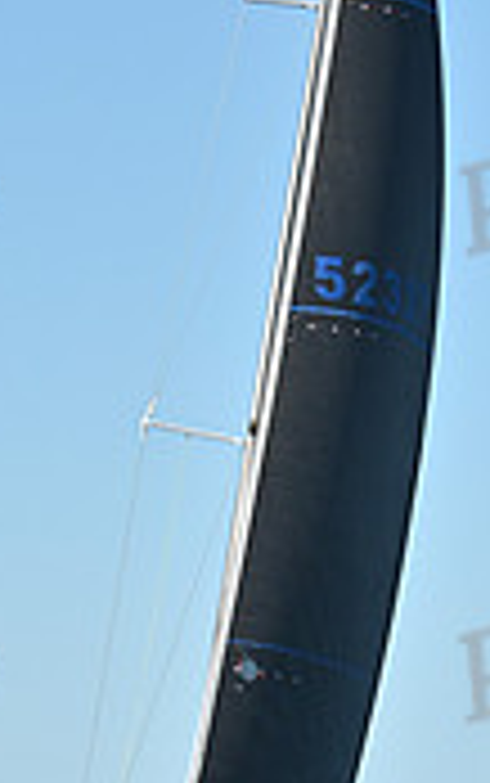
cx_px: 227
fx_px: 6890
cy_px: 436
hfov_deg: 4.1
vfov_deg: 6.5
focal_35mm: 323
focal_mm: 95
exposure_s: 1/1000
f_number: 8
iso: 320
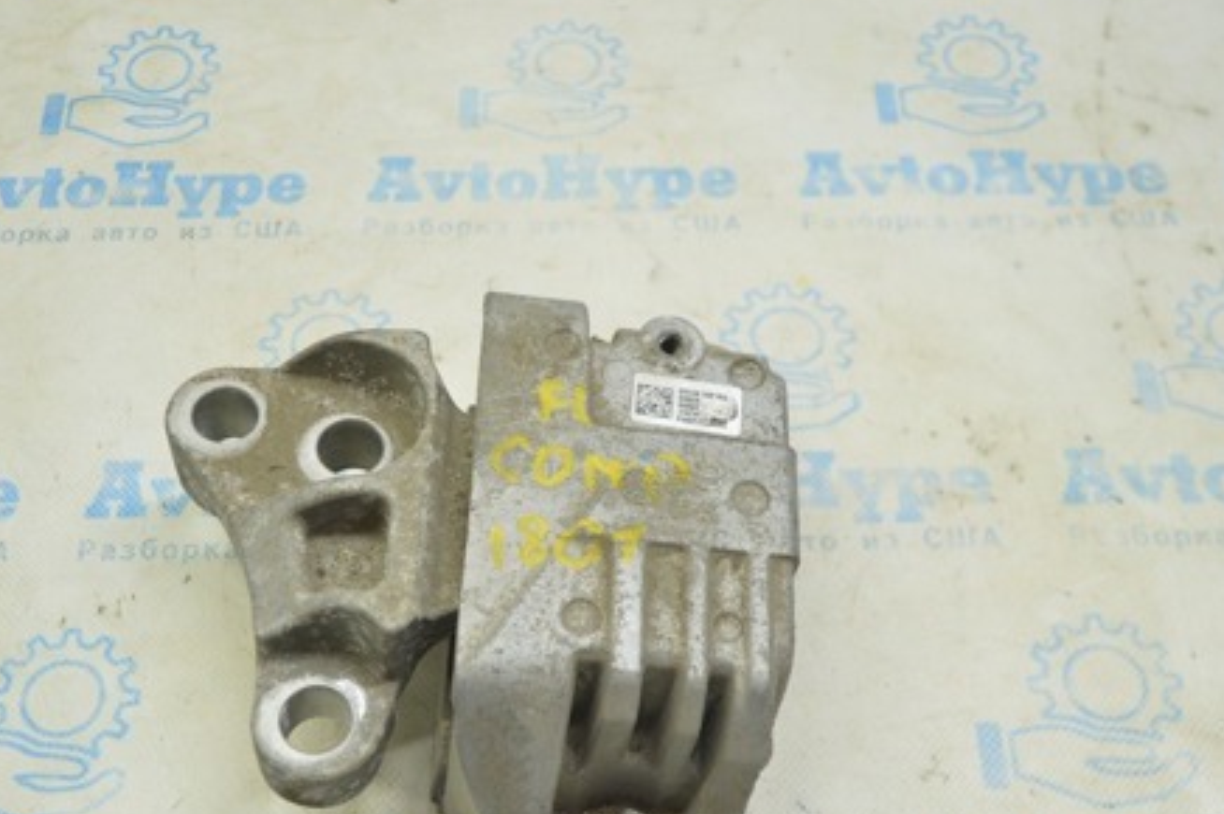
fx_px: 1495
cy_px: 552
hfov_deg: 44.4
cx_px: 517
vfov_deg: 30.2
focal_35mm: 44
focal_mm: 20
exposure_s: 1/40
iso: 400
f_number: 3.8
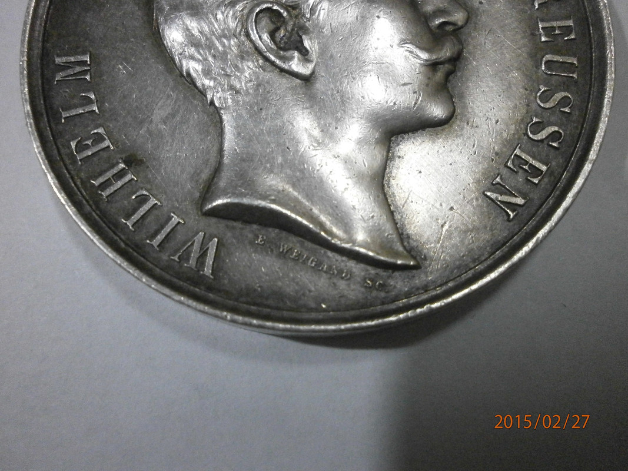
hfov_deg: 56.8
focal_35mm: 32
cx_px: 314
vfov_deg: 44.2
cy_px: 236
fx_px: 580
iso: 800
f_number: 3.1
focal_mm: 5.8
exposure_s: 1/60
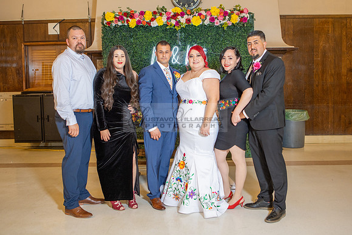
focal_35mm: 39
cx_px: 188
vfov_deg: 34.1
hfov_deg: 49.4
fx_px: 382
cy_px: 99
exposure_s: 1/125
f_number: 2.8
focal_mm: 32
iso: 800
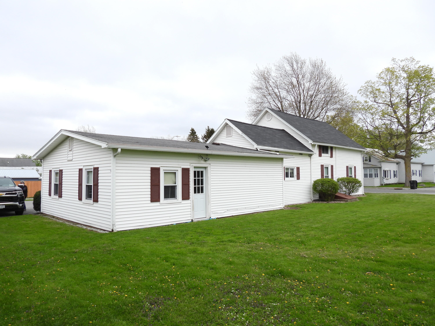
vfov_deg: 56.8
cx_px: 218
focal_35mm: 24
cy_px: 163
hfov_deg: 71.6
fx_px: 302
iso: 100
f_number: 2.8
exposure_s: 1/640
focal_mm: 4.3
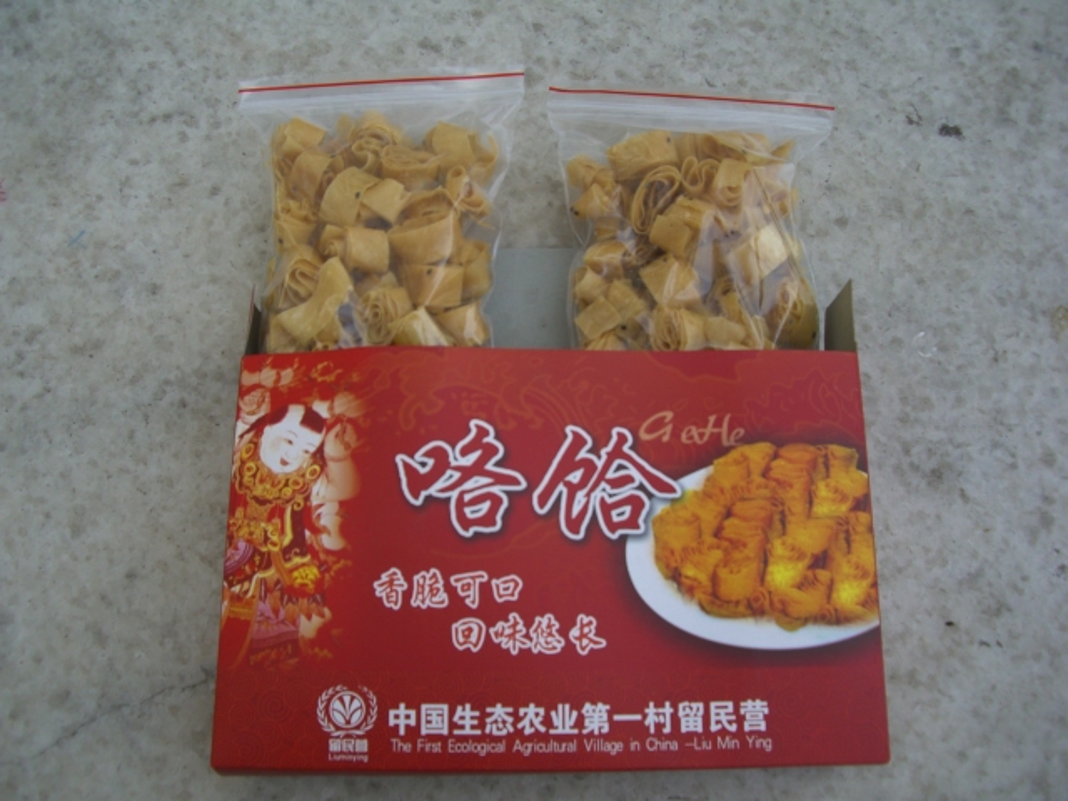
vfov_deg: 37.7
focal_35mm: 38
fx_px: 1172
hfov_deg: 49.0
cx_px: 534
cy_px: 400
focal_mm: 7.9
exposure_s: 1/200
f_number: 2.8
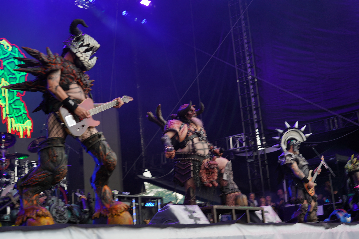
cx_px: 180
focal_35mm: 50
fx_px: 499
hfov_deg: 39.6
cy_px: 120
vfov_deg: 27.0
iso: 100
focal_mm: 50
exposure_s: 1/60
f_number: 4.5
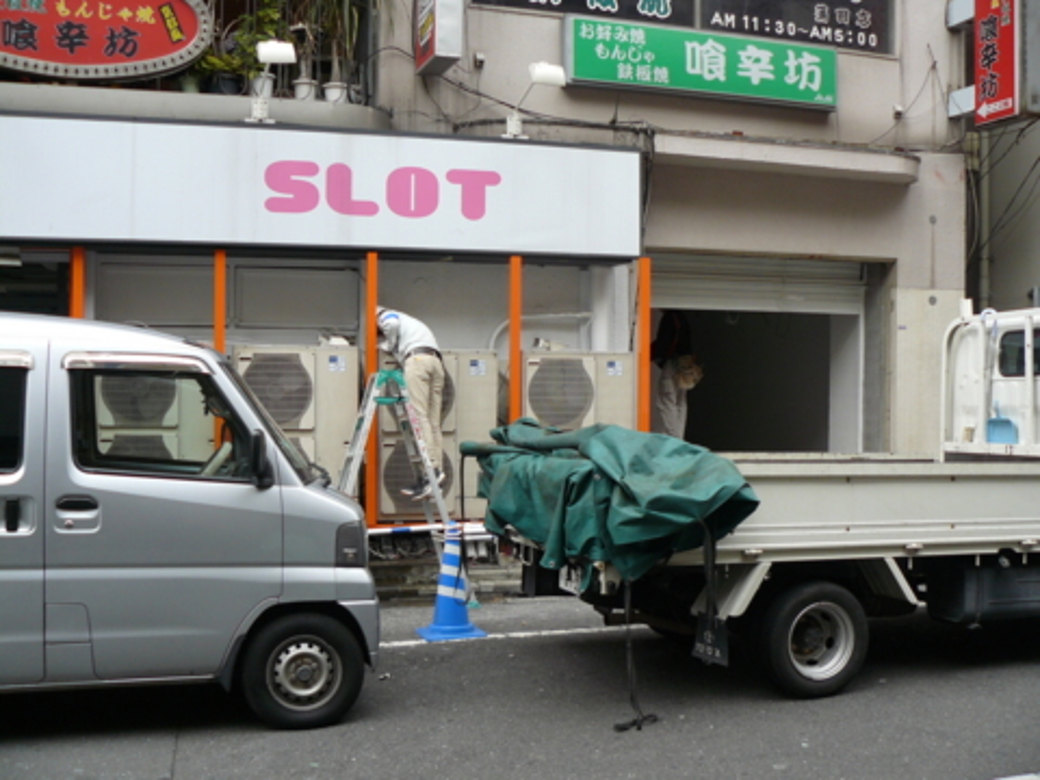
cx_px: 520
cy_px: 390
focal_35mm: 36
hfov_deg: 51.4
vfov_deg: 39.7
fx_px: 1082
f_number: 2.8
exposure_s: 1/100
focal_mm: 6
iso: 100
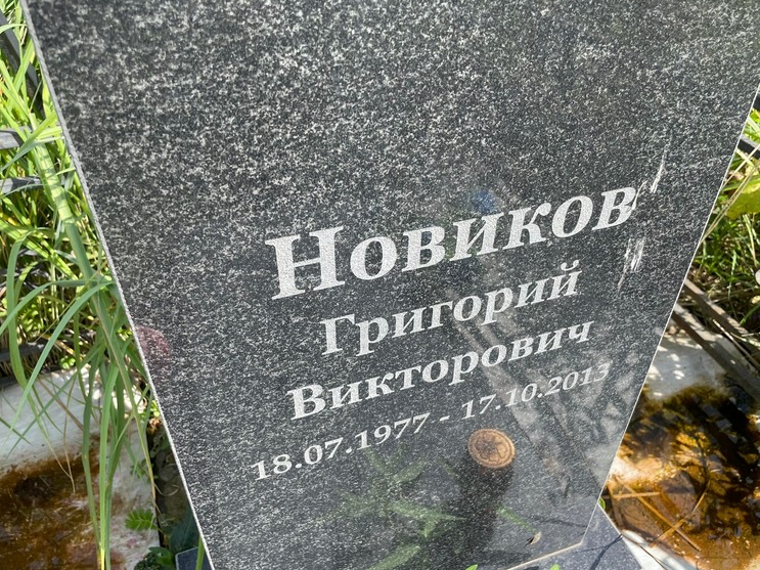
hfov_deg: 63.5
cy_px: 295
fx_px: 615
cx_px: 376
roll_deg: -1.2
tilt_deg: -42.4
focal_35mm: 28
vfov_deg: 49.7
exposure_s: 1/917
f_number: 1.6
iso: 32
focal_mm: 4.2
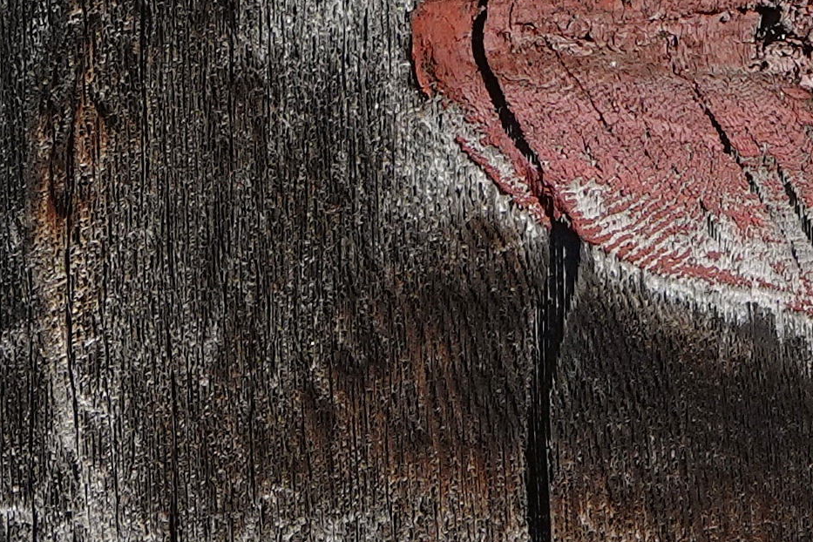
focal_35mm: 1625
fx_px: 36695
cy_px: -708
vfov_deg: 0.8
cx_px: 1725
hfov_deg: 1.3
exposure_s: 1/1000
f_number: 5.6
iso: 250
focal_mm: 101.58
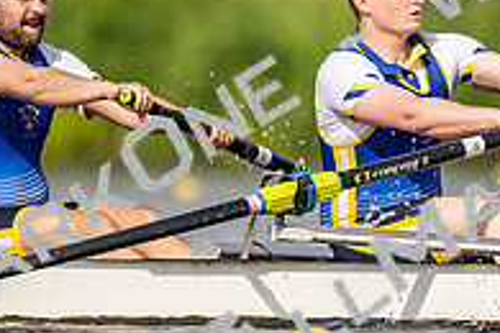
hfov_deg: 1.2
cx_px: 728
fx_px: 24748
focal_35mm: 1782
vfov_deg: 0.8
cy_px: 27
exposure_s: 1/2500
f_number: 4
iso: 280
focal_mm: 600
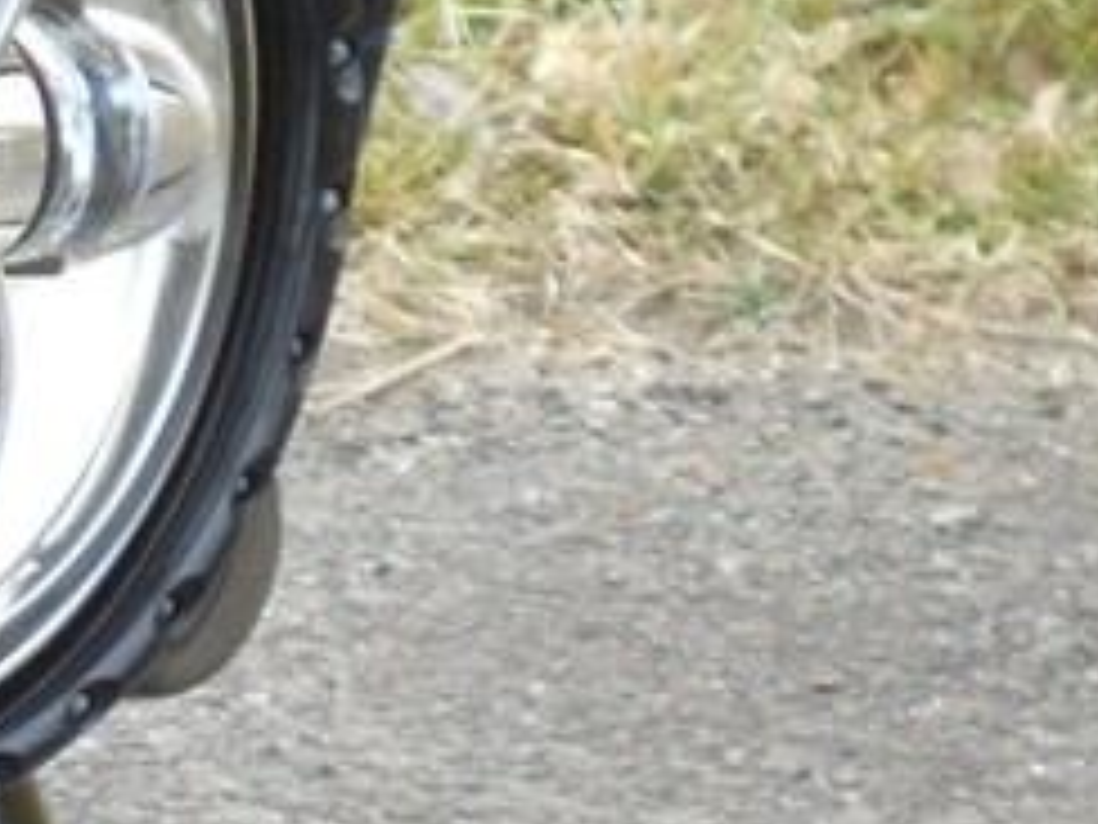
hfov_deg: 6.9
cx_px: -382
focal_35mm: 285
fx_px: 9040
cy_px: 1810
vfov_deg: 5.1
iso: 125
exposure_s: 1/250
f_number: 4.9
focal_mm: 10
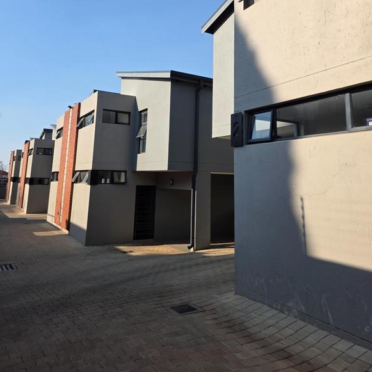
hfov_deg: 57.3
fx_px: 340
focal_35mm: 28
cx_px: 185
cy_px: 117
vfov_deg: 55.8
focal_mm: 6.3
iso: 80
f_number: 1.7
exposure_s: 1/4434
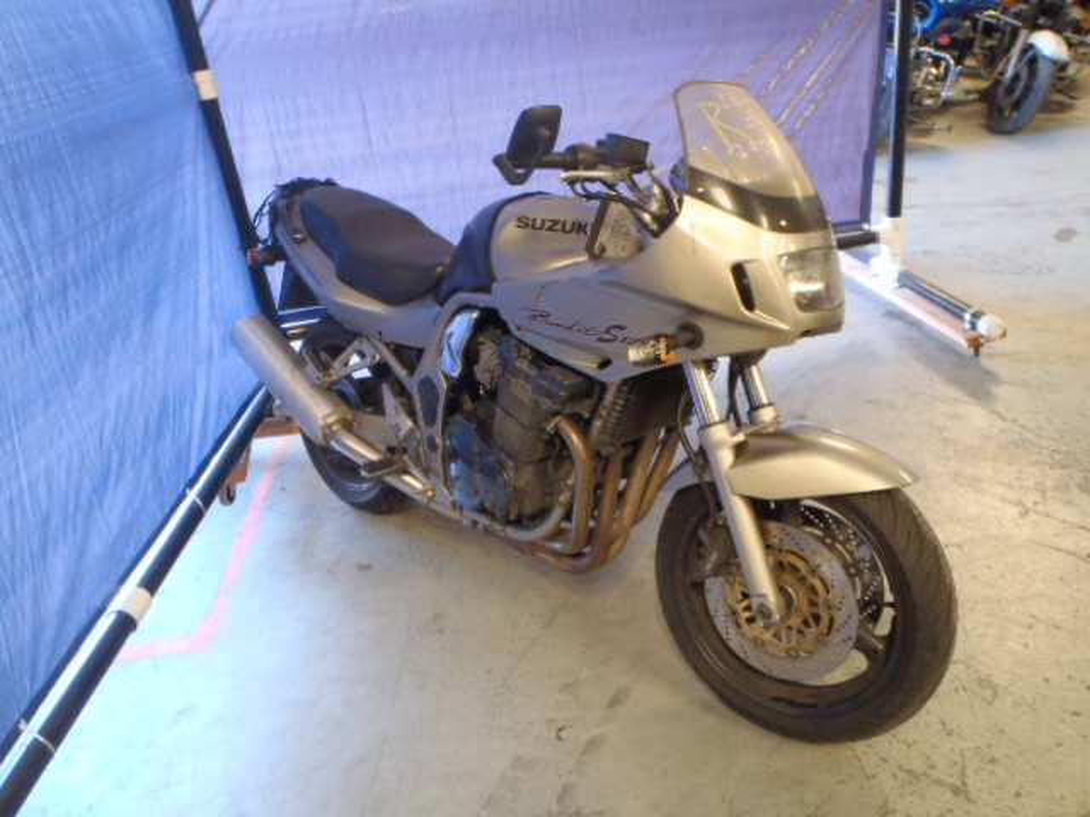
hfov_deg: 63.4
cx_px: 545
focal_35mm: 28
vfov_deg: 49.7
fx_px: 882
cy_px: 408
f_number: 3.5
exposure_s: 1/15
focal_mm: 5
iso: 200
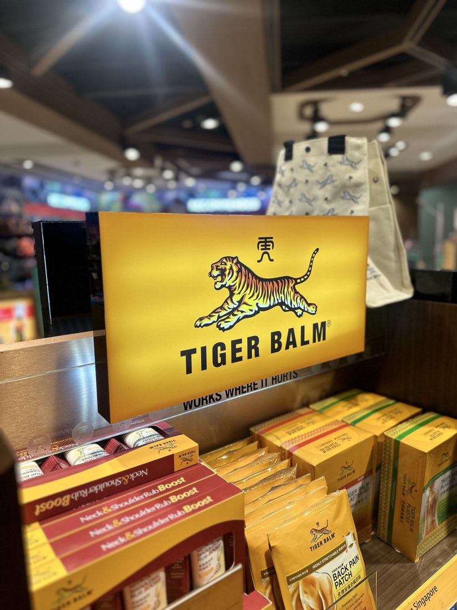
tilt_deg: -8.4
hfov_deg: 56.8
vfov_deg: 71.6
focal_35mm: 24
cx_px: 228
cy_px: 305
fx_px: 422
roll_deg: +0.4
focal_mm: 6.86
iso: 50
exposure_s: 1/104
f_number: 1.78
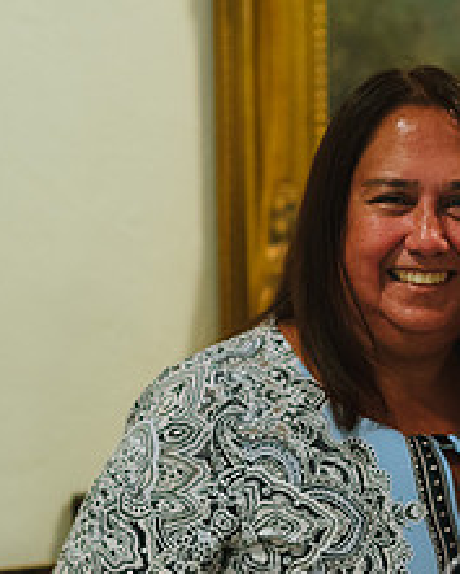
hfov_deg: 7.3
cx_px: 699
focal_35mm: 209
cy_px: 329
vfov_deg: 9.2
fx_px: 3554
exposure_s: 1/80
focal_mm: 85
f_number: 2.8
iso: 1600
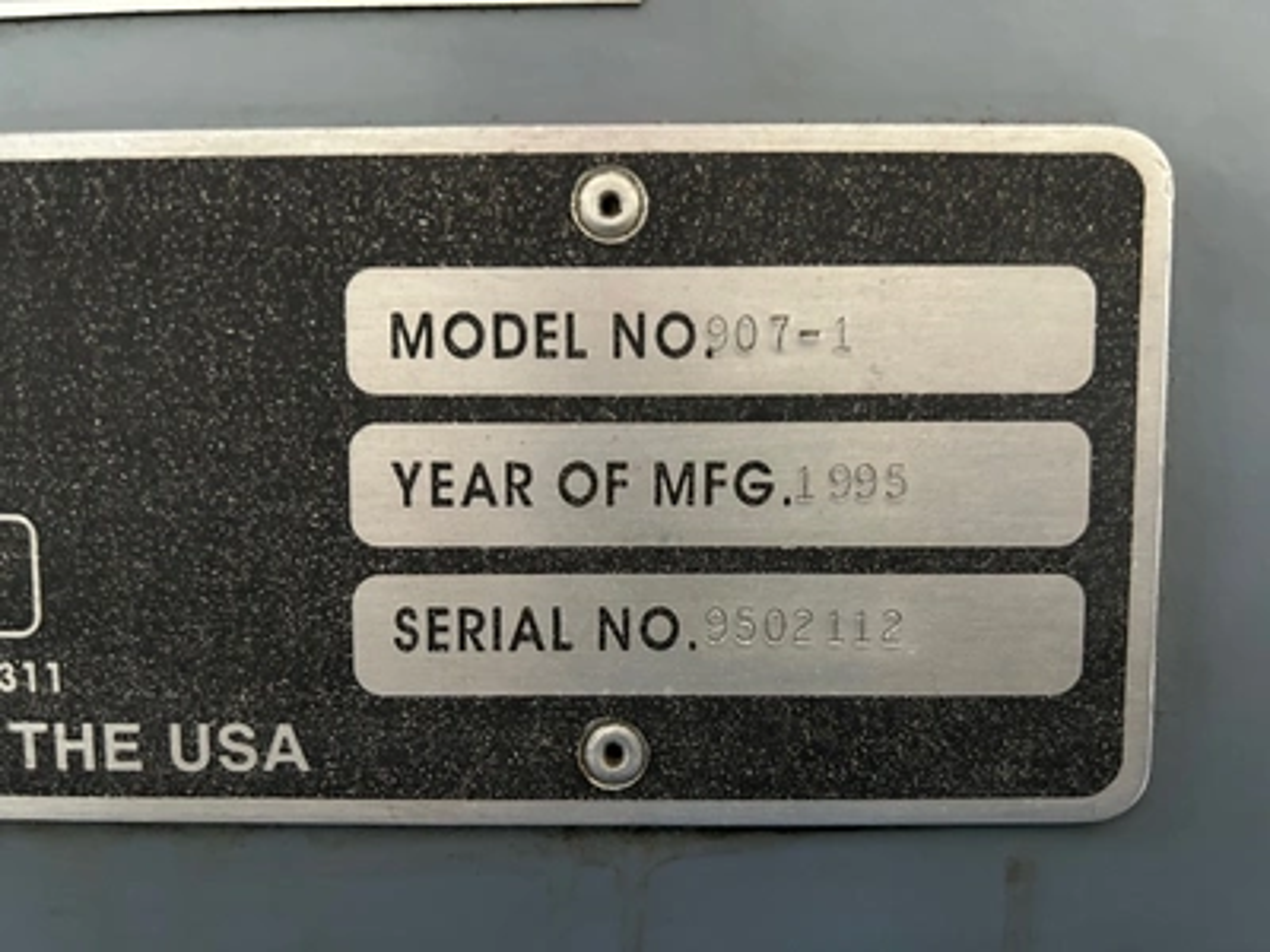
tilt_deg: -5.2
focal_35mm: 26
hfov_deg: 67.3
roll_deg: +0.8
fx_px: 954
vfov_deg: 53.1
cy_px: 476
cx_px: 635
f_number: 1.5
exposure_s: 1/30
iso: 500
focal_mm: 5.7
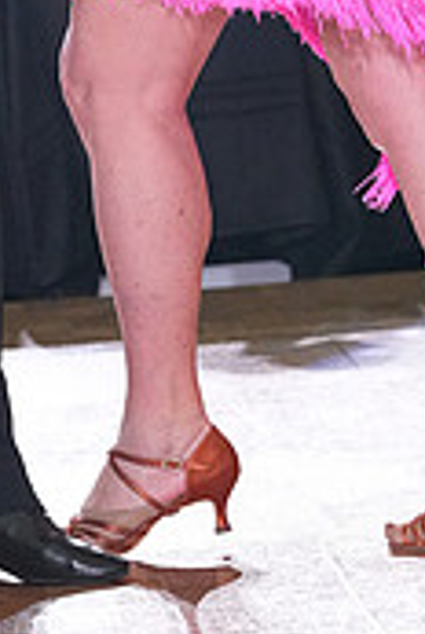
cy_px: -297
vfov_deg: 4.1
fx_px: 8906
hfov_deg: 2.7
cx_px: 101
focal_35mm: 505
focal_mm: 151
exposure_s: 1/320
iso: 5000
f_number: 5.6
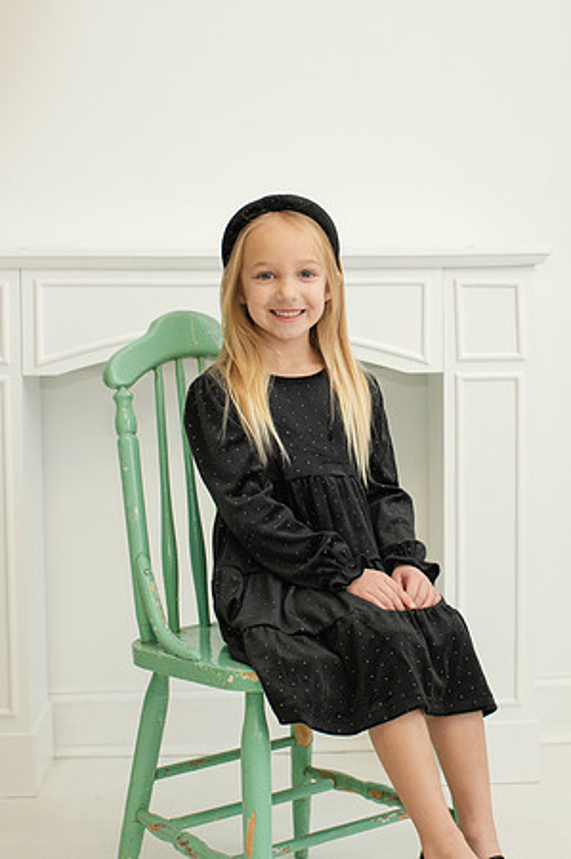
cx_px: 336
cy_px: 397
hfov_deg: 23.7
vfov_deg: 35.1
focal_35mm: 57
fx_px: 1358
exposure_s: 1/200
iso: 250
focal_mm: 35
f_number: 3.5
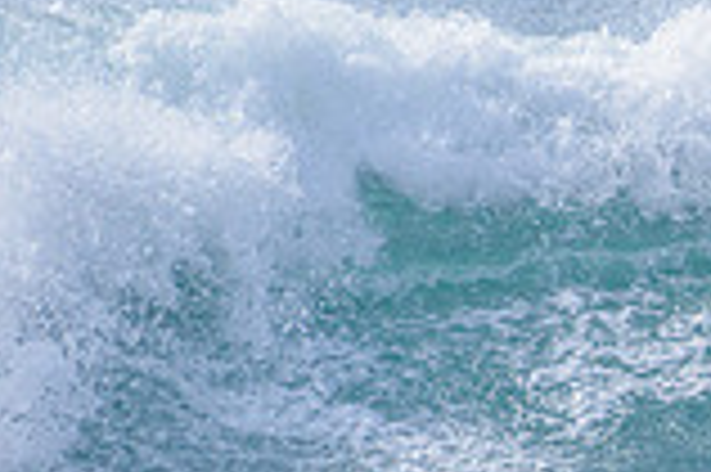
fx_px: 44430
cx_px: 1557
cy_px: 189
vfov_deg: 0.6
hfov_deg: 0.9
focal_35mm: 2252
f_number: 5.6
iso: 140
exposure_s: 1/2000
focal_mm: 500
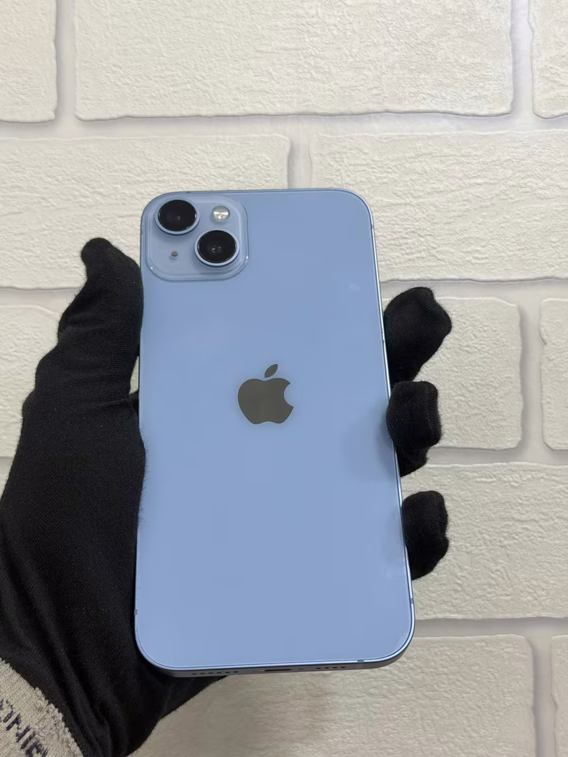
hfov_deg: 30.3
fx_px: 1050
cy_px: 378
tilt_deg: +2.8
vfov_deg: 39.7
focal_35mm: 48
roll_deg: +1.8
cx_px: 284
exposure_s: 1/100
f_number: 1.78
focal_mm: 6.76
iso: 100
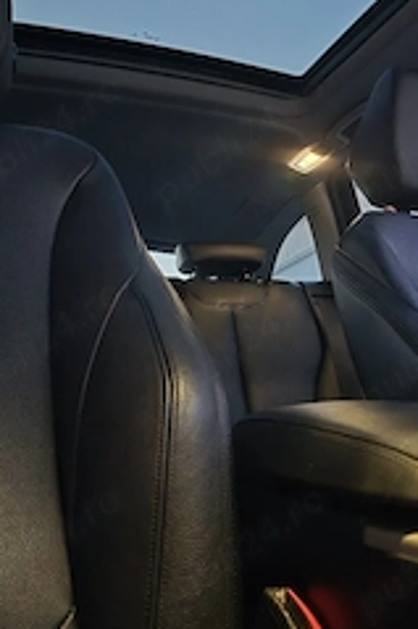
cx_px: 292
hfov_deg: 33.0
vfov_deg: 47.1
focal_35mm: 40
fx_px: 698
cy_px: 174
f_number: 1.8
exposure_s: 1/11.9
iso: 3200
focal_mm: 5.4
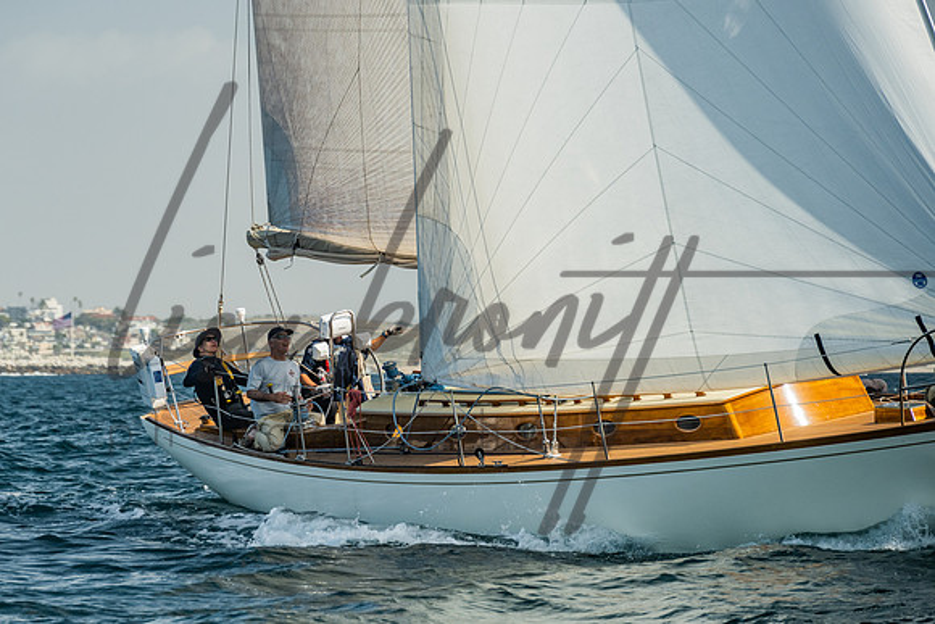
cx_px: 354
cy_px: 301
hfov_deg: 9.2
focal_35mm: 224
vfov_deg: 6.1
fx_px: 5815
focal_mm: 180
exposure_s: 1/800
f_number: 6.3
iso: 320
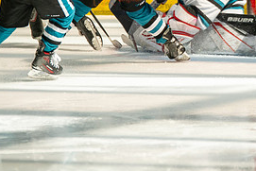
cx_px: 191
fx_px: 6567
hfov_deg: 2.2
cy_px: 0
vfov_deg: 1.5
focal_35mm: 923
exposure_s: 1/6400
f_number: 3.2
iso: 1600
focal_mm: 300
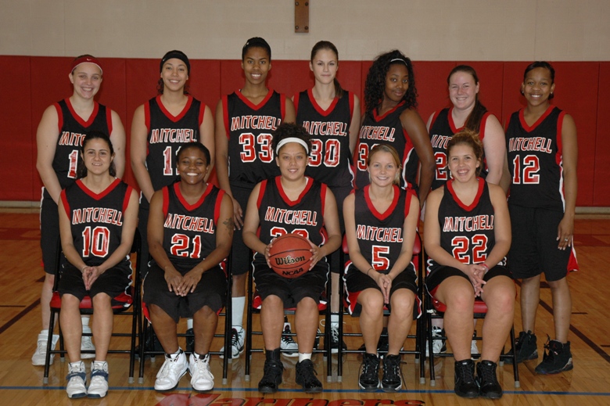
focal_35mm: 60
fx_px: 1016
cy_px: 203
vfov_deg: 22.6
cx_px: 305
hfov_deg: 33.4
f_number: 4.5
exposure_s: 1/60
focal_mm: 40
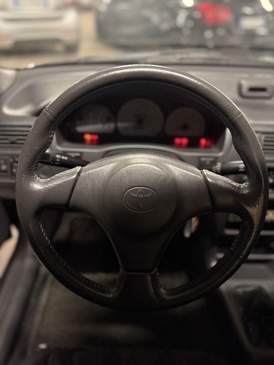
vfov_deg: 71.6
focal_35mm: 24
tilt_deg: -37.8
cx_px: 137
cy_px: 182
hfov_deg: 56.8
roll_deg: -3.3
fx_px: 253
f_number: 1.78
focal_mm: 6.76
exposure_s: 1/33
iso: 800
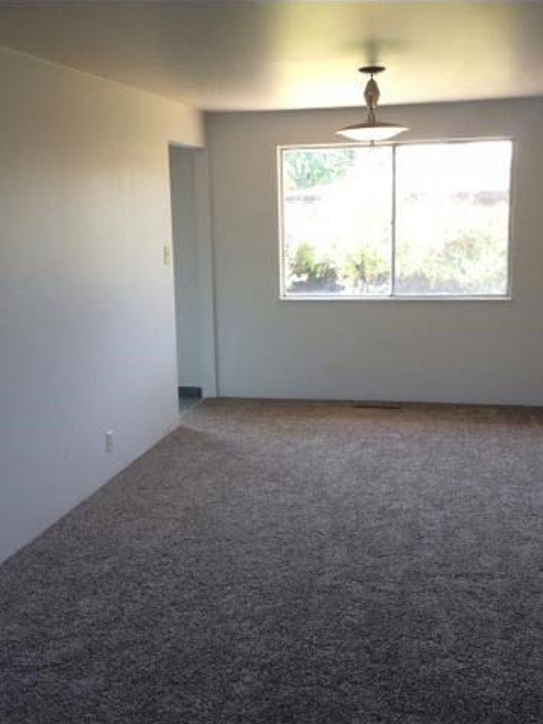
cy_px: 362
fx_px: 899
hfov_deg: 33.6
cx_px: 281
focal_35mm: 43
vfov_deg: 43.9
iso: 32
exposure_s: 1/40
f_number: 2.4
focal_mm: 3.3
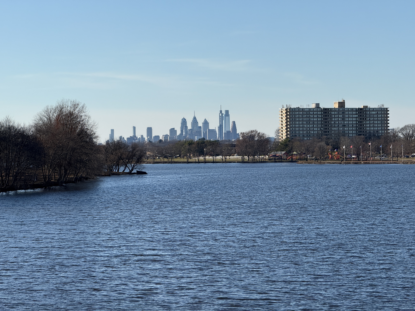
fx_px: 1439
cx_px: 208
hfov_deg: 16.4
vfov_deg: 12.3
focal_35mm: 120
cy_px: 156
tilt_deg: -0.5
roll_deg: +0.9
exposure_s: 1/2083
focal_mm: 15.66
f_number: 2.8
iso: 50
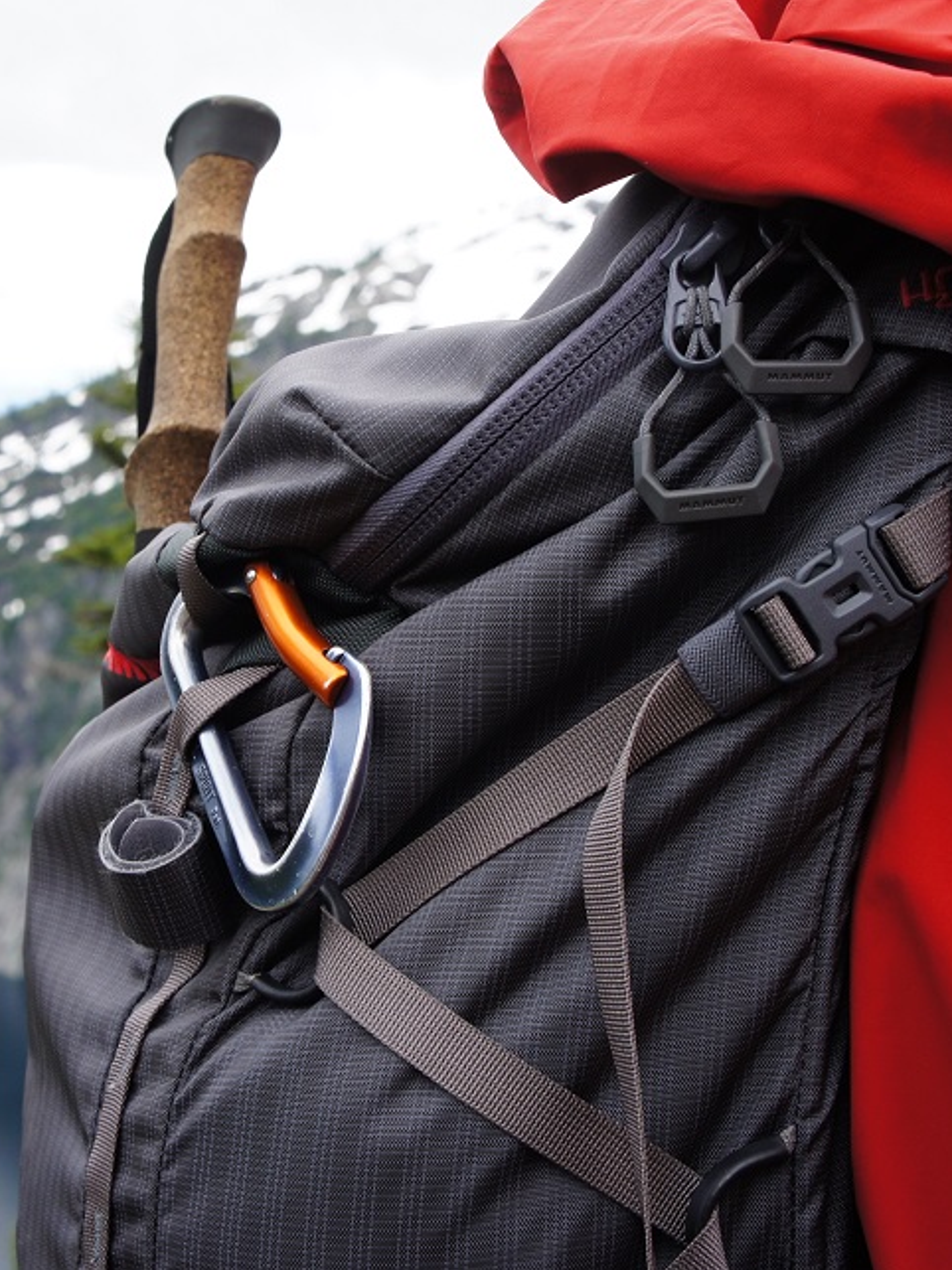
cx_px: 273
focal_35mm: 64
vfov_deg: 30.4
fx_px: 2338
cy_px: 642
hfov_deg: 22.9
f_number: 8
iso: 200
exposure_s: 1/60
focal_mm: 29
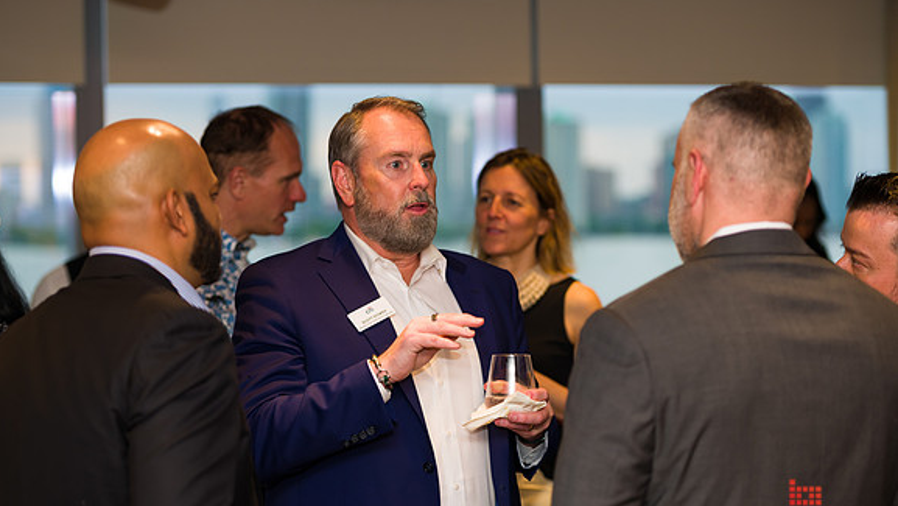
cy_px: 259
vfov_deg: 12.1
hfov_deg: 21.4
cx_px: 448
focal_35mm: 100
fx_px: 2382
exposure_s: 1/200
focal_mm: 95
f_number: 3.2
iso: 400
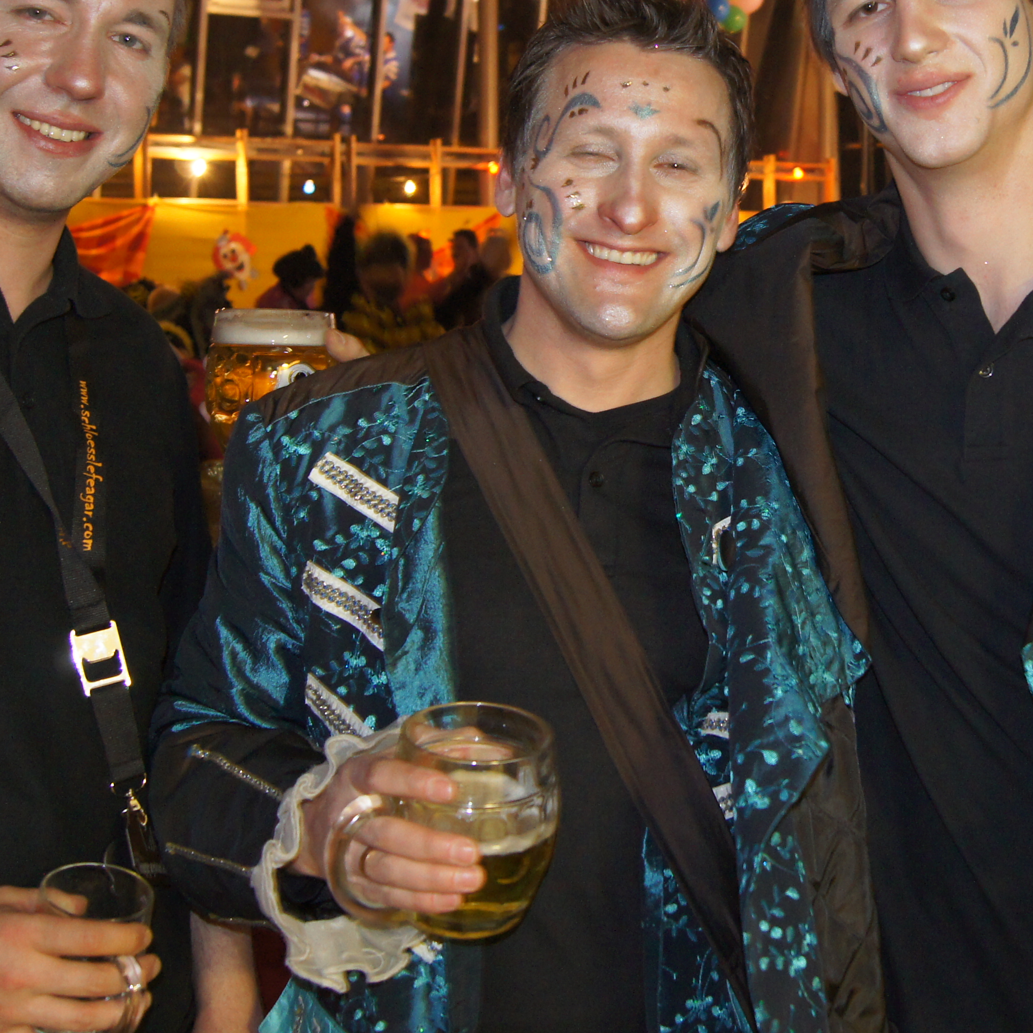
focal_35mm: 50
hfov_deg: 33.2
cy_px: 355
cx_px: 801
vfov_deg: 33.8
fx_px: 1688
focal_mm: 18
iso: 800
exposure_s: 1/13
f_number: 3.5
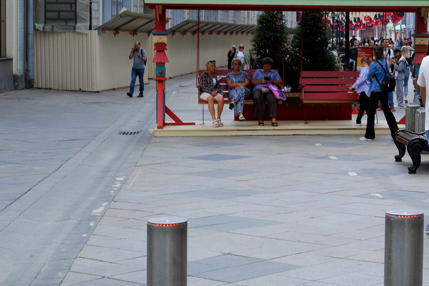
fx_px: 1096
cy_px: 83
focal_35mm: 92
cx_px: 394
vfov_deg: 14.8
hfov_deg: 21.6
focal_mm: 30
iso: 100
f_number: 8
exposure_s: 1/100
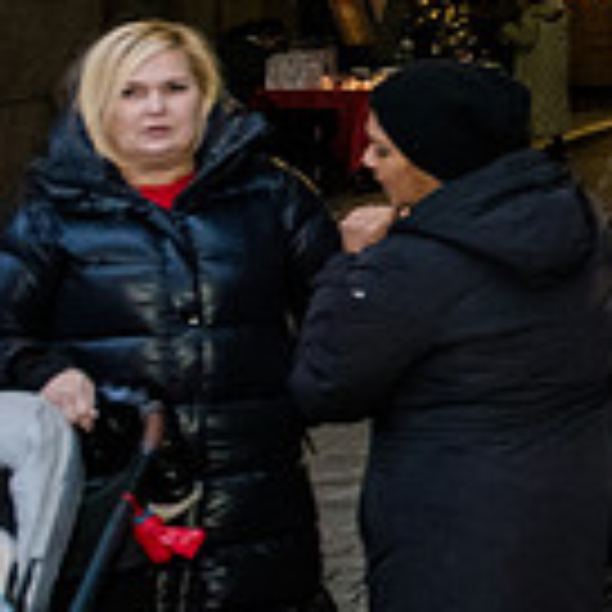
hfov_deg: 14.3
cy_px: -1
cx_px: 1322
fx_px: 1900
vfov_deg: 17.8
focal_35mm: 95
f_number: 3.5
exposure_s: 1/160
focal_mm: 24
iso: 6400
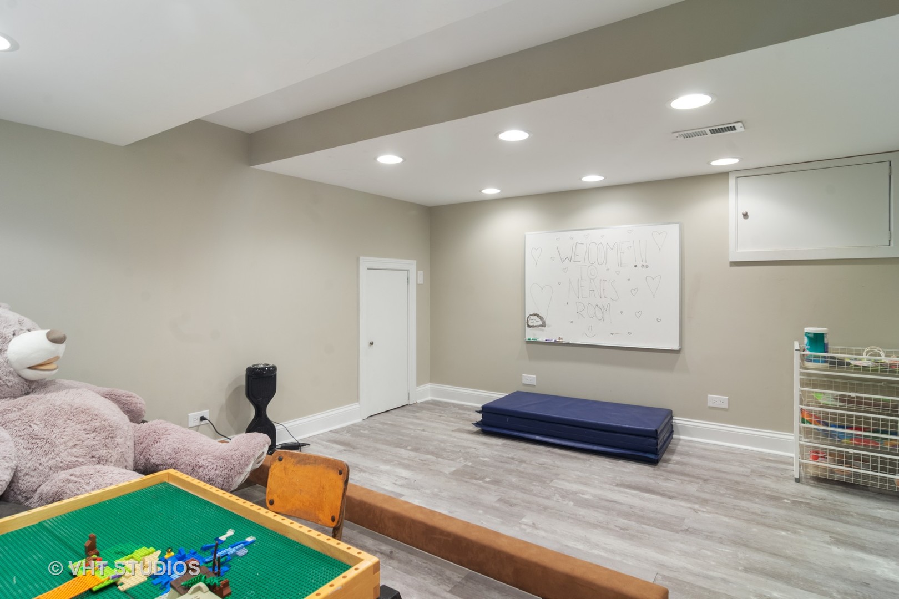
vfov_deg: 67.4
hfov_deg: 90.0
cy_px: 300
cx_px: 450
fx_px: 449
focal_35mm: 18
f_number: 8
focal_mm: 12
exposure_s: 1/1.25
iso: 200
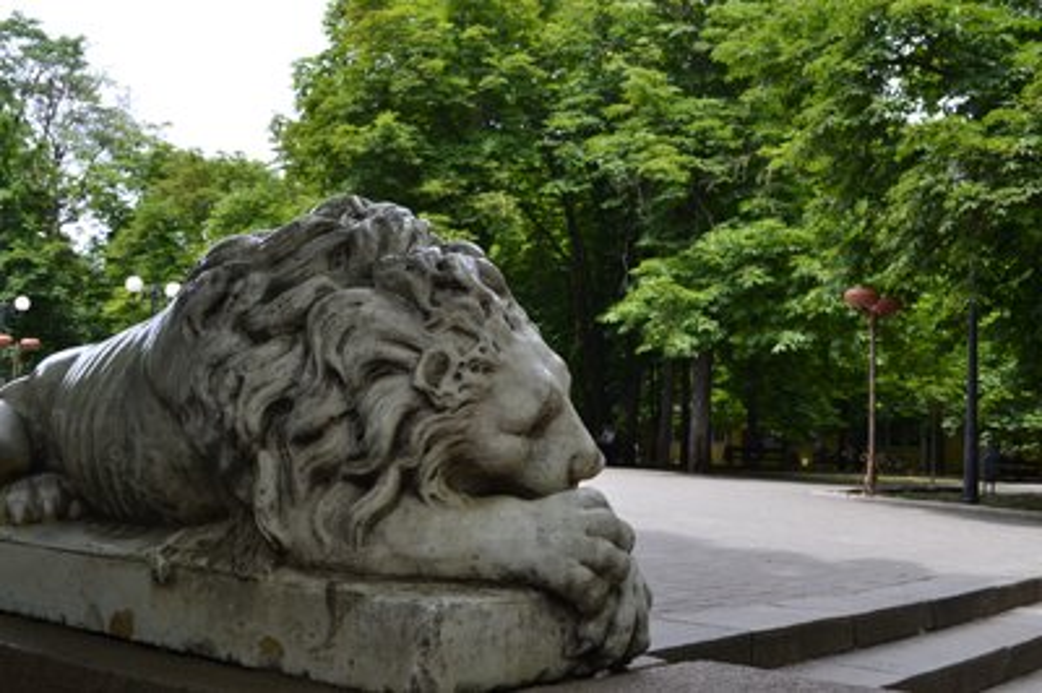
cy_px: 346
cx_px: 521
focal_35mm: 39
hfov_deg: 49.6
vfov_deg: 34.2
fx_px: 1128
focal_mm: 26
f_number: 10
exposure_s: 1/250
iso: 400
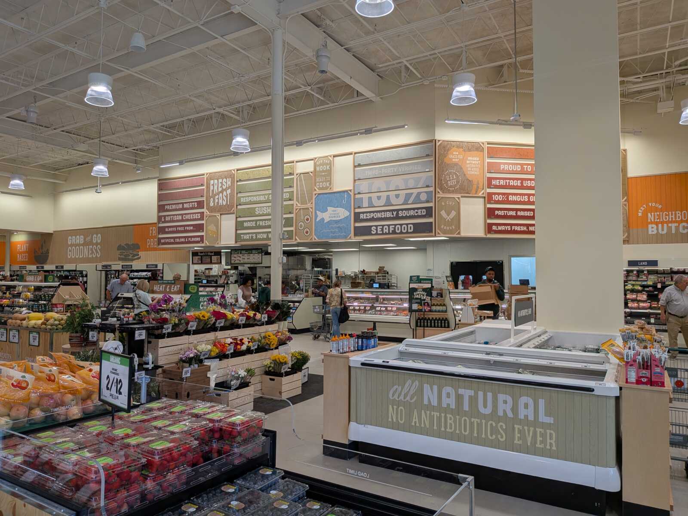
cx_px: 344
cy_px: 258
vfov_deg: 56.8
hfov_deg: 71.6
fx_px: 477
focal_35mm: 24
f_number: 1.7
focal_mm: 4.53
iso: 26
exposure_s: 1/812
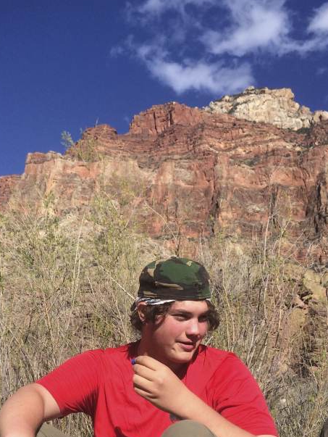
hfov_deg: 27.2
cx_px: 83
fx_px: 669
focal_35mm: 53
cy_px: 317
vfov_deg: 35.5
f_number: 2.2
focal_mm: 4.12
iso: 40
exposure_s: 1/2283
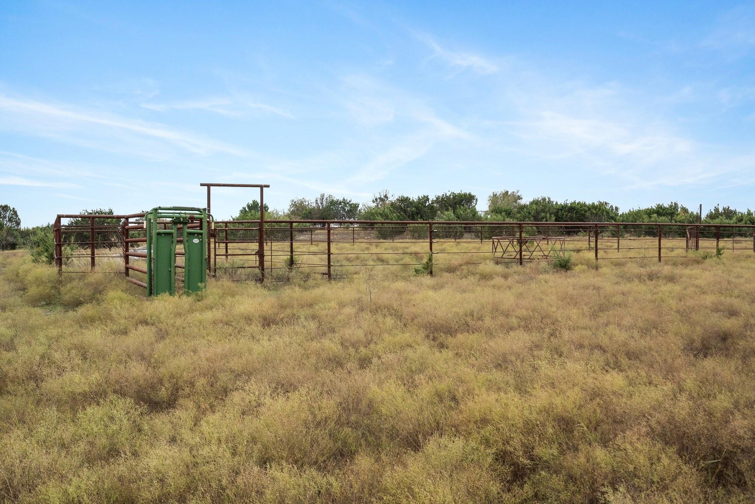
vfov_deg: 43.6
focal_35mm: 30
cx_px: 378
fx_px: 629
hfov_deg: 61.9
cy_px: 252
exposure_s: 1/1000
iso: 1600
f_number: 10
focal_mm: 30
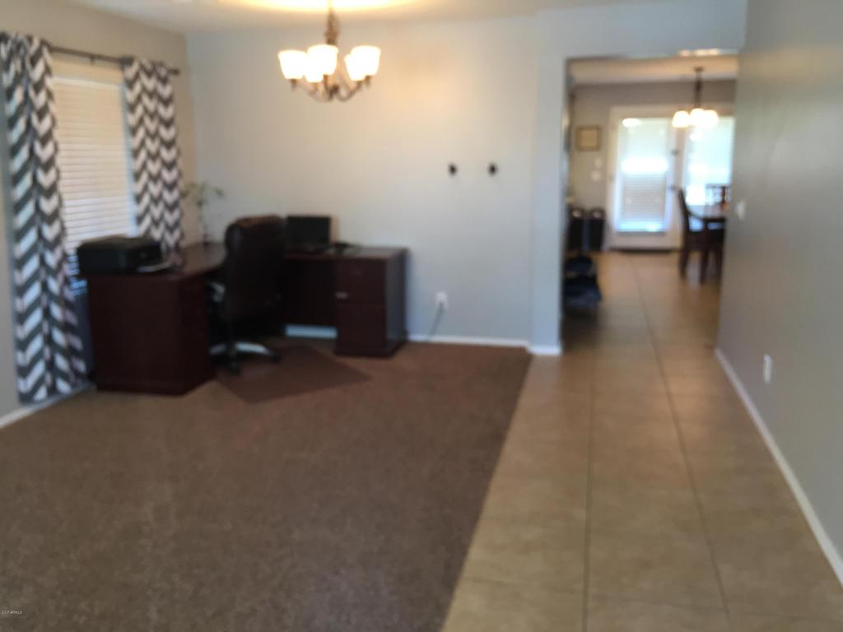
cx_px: 422
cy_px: 316
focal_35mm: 29
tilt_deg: -10.4
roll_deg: +0.3
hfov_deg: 61.7
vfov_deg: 48.2
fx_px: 706
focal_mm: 4.15
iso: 125
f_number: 2.2
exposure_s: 1/30
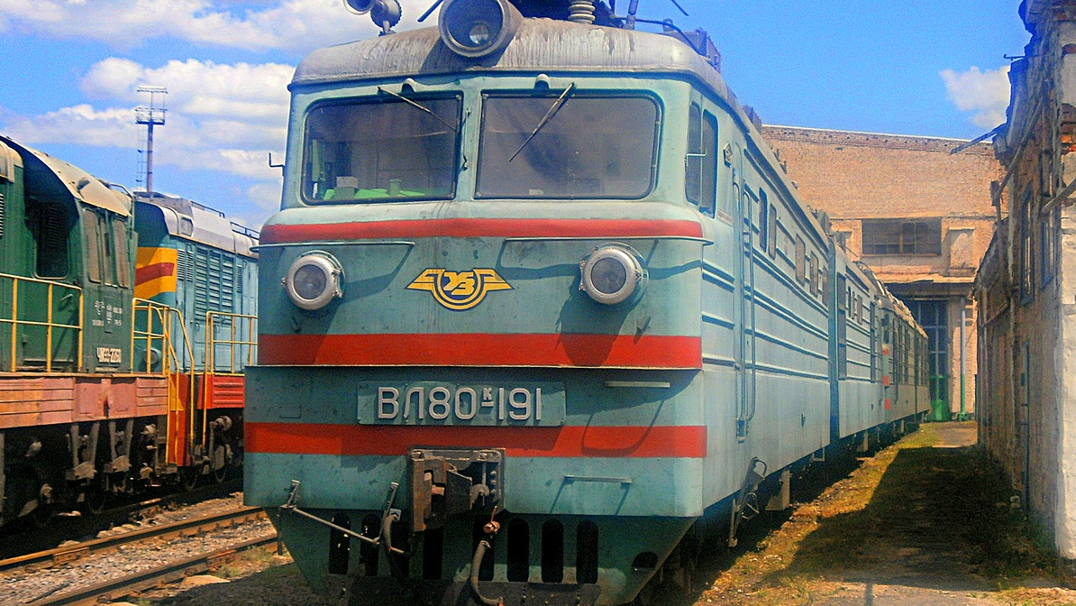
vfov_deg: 20.7
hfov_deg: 36.0
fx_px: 1655
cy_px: 301
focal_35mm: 58
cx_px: 538
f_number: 4.1
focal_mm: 9.4
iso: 100
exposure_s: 1/800
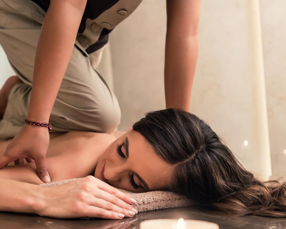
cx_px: 84
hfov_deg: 36.7
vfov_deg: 30.2
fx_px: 423
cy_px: 140
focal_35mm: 50
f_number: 3.2
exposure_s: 1/60
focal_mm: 35
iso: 1600
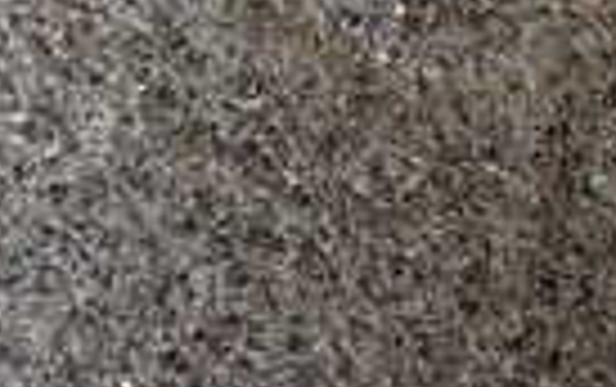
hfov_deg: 15.0
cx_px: 373
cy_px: -81
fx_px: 2336
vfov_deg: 9.3
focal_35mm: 139
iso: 800
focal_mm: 5.4
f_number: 2.3
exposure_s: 1/40
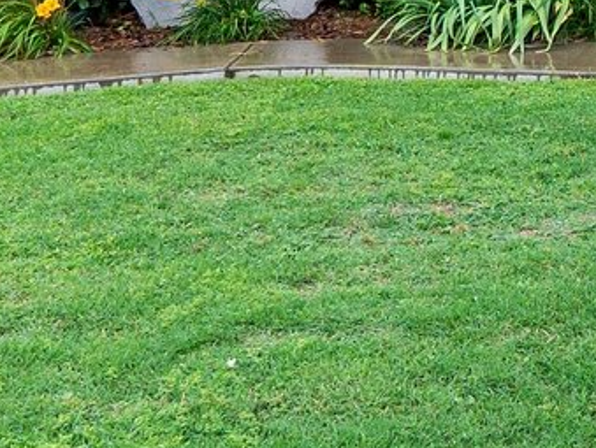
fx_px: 1500
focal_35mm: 87
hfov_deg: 20.0
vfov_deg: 16.0
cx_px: 839
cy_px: -168
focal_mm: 10
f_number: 5
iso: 125
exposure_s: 1/20
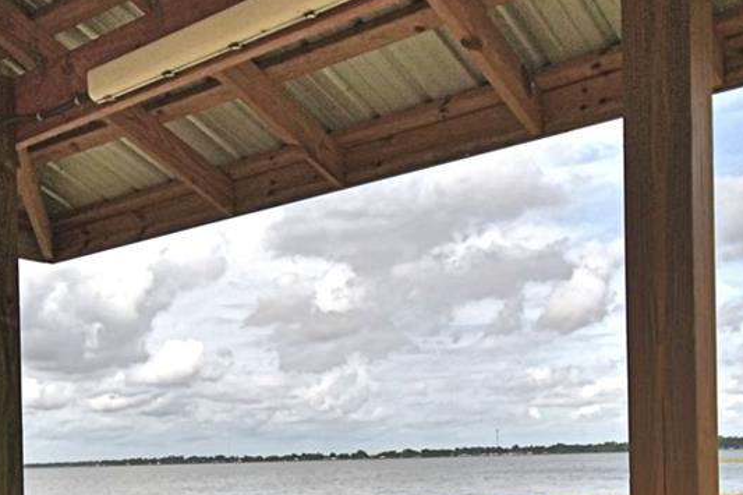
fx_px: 928
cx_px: 282
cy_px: 471
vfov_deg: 28.4
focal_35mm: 45
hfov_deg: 43.3
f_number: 4.5
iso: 100
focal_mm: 10
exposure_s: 1/1600
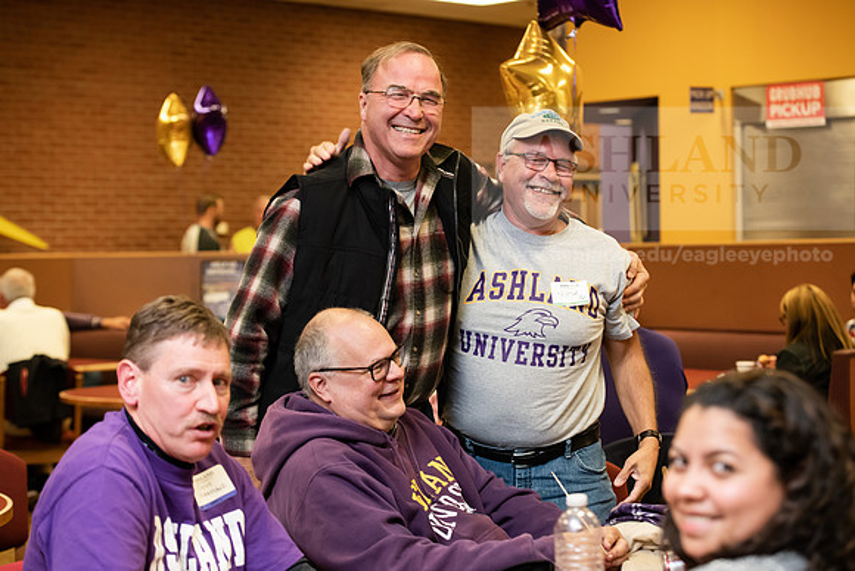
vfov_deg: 18.2
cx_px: 428
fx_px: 1782
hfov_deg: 27.0
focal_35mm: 75
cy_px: 286
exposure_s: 1/160
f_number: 4
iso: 1600
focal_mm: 75
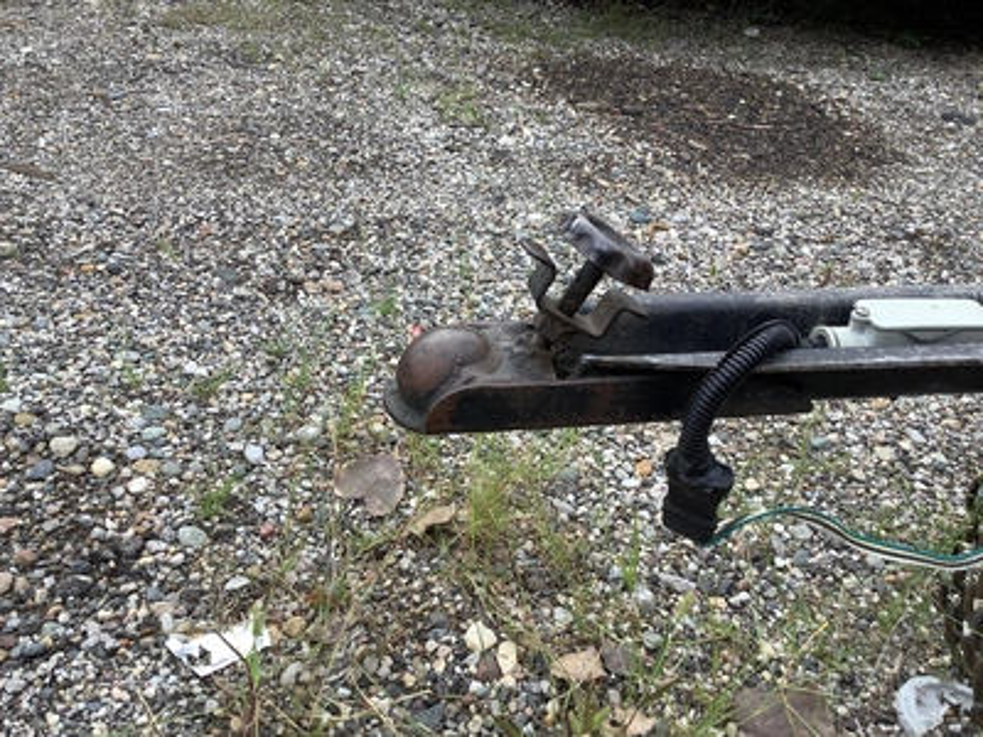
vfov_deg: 45.4
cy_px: 368
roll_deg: -11.0
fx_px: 880
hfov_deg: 58.4
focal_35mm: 31
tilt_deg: -34.0
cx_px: 492
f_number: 2.4
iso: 25
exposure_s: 1/167
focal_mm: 3.3
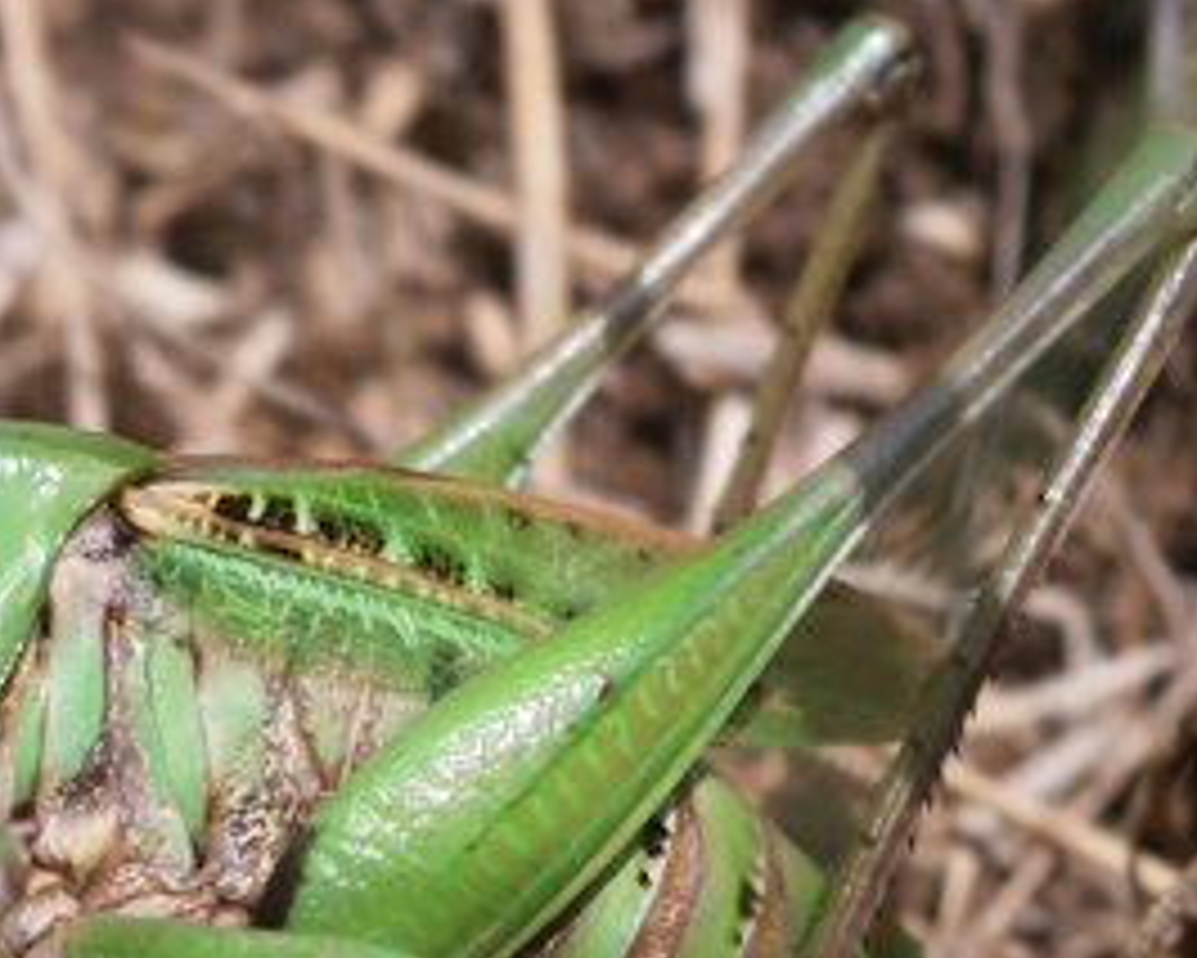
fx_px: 3367
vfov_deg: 16.2
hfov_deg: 19.9
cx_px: 225
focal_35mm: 95
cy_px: 596
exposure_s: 1/1250
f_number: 3.4
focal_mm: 8.3
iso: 80
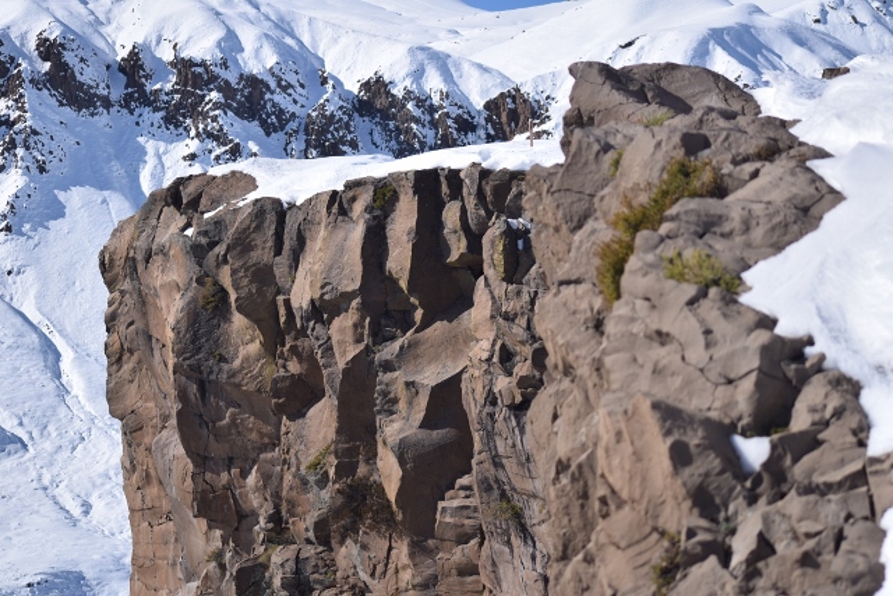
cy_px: 298
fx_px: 2605
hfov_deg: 19.5
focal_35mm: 105
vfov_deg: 13.0
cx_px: 446
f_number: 8
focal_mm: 70
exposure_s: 1/4000
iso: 200
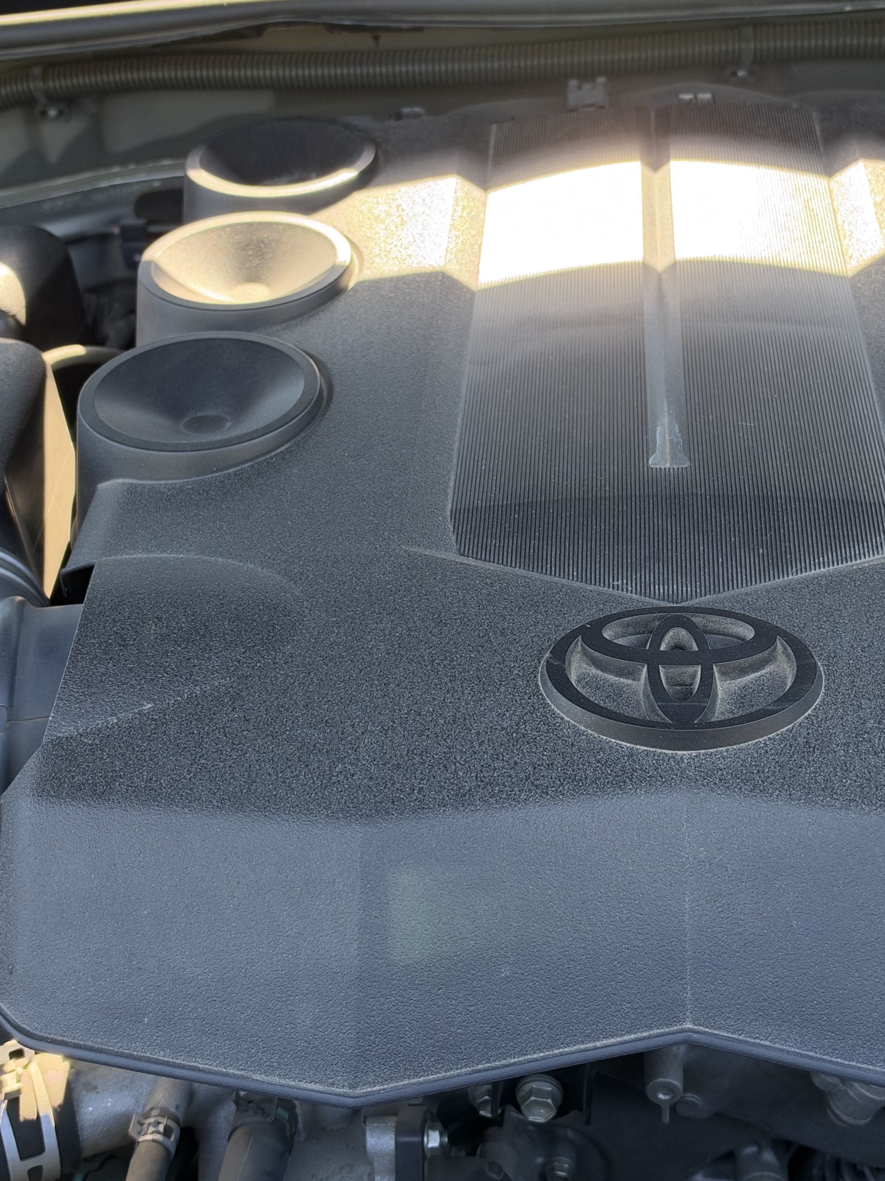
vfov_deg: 42.9
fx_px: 1500
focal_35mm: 44
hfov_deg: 32.8
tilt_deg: -30.7
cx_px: 514
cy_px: 570
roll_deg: +5.5
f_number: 1.8
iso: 160
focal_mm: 6.93
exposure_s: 1/231
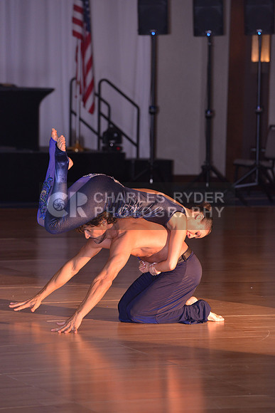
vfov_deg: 10.8
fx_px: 2176
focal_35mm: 190
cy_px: 206
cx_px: 138
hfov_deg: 7.2
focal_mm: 190
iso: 1600
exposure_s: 1/250
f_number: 5.6
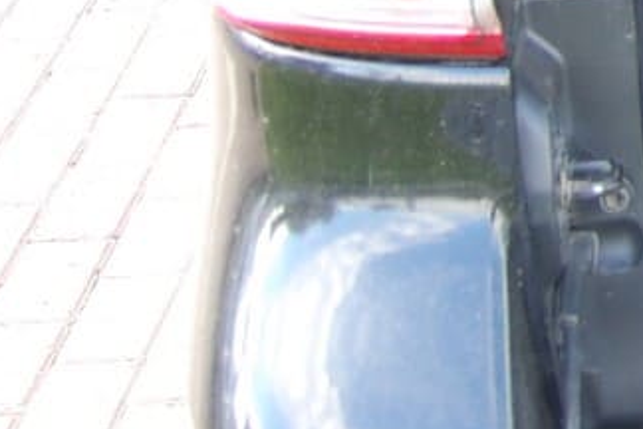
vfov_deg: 7.8
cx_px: 1480
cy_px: -447
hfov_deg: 10.7
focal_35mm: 167
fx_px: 2983
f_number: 4.5
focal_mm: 24
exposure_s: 1/80
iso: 400
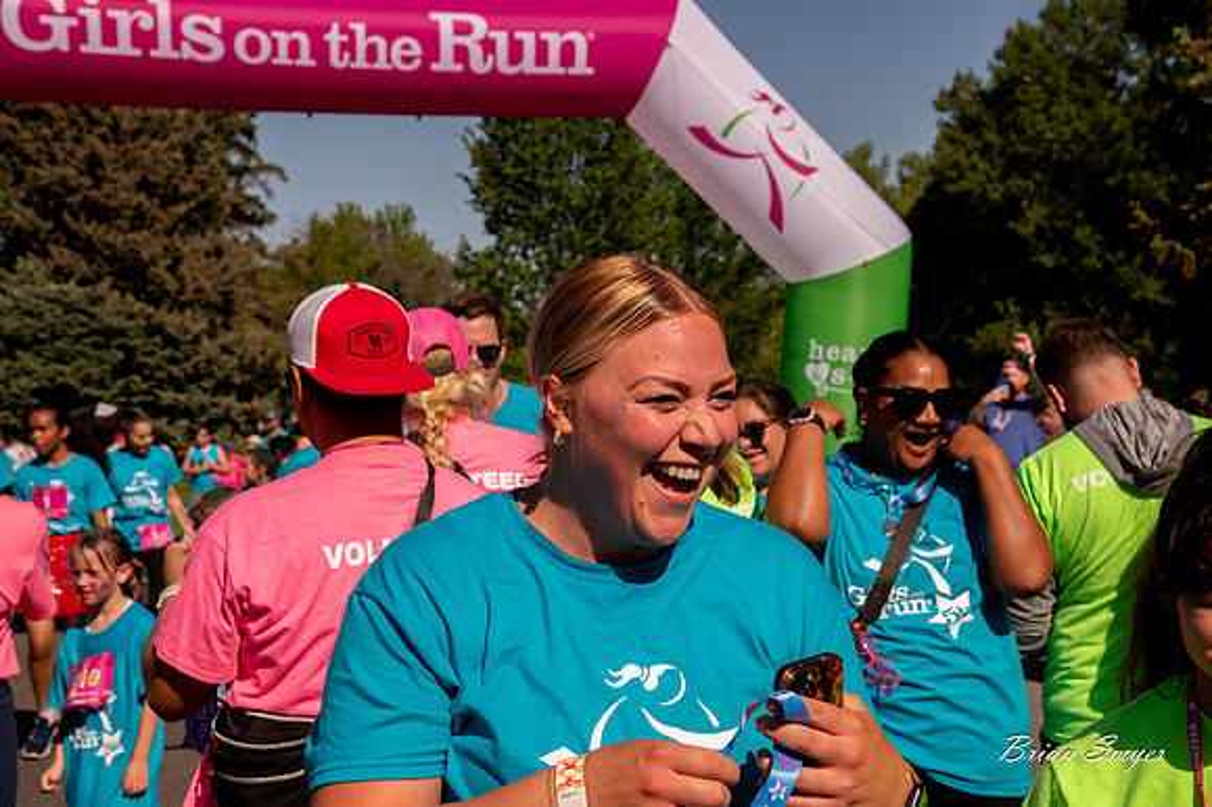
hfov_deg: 30.5
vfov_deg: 20.6
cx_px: 606
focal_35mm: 66
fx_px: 2221
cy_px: 404
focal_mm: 66
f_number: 11
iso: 800
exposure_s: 1/1600
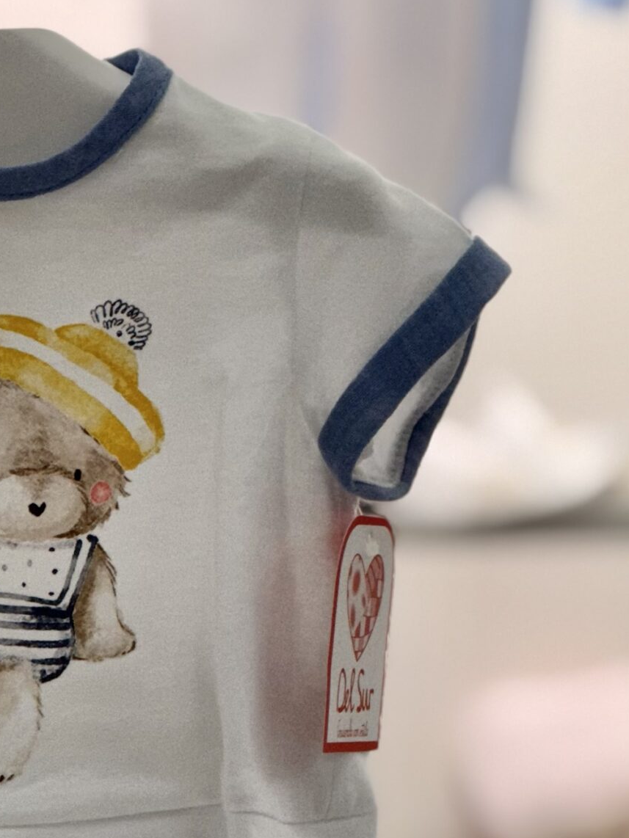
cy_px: 867
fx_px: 6515
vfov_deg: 7.3
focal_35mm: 269
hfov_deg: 5.5
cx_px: -32
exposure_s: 1/100
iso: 100
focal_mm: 15.66
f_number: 2.8
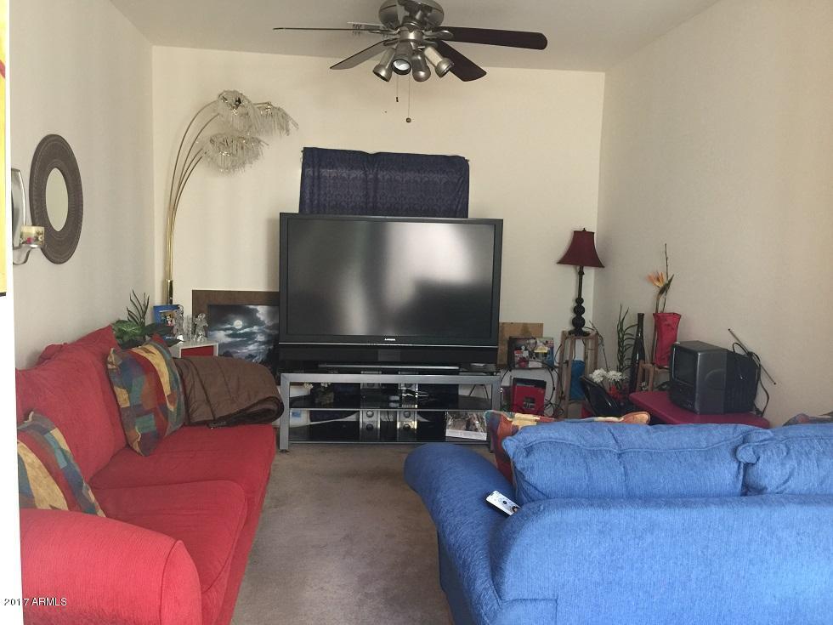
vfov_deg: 48.2
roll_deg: -1.5
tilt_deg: -4.4
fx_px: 698
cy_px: 312
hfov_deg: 61.7
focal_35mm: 29
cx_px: 416
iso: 100
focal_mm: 4.15
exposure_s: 1/10
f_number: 2.2
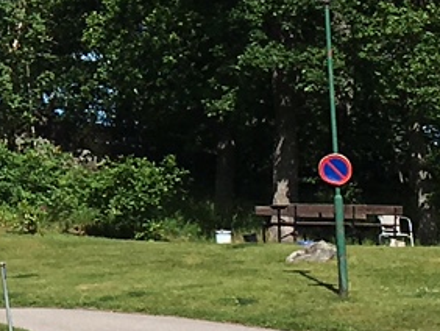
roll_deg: -1.2
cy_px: -125
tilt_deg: +10.7
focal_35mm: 207
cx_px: -493
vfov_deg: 7.1
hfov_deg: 8.9
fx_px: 2633
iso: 25
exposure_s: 1/2653
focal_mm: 4.15
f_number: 2.2
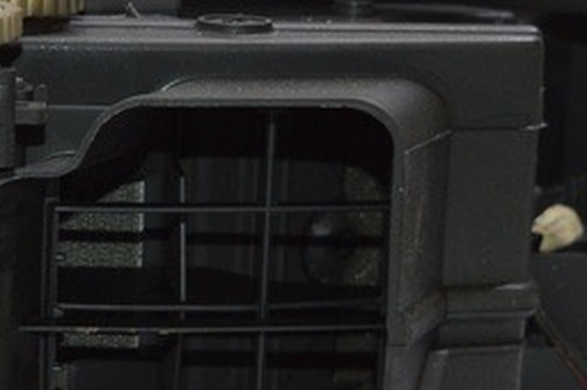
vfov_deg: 9.5
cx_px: -53
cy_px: 322
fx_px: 2345
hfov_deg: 14.0
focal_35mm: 144
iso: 400
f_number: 4
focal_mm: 24
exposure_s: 1/80
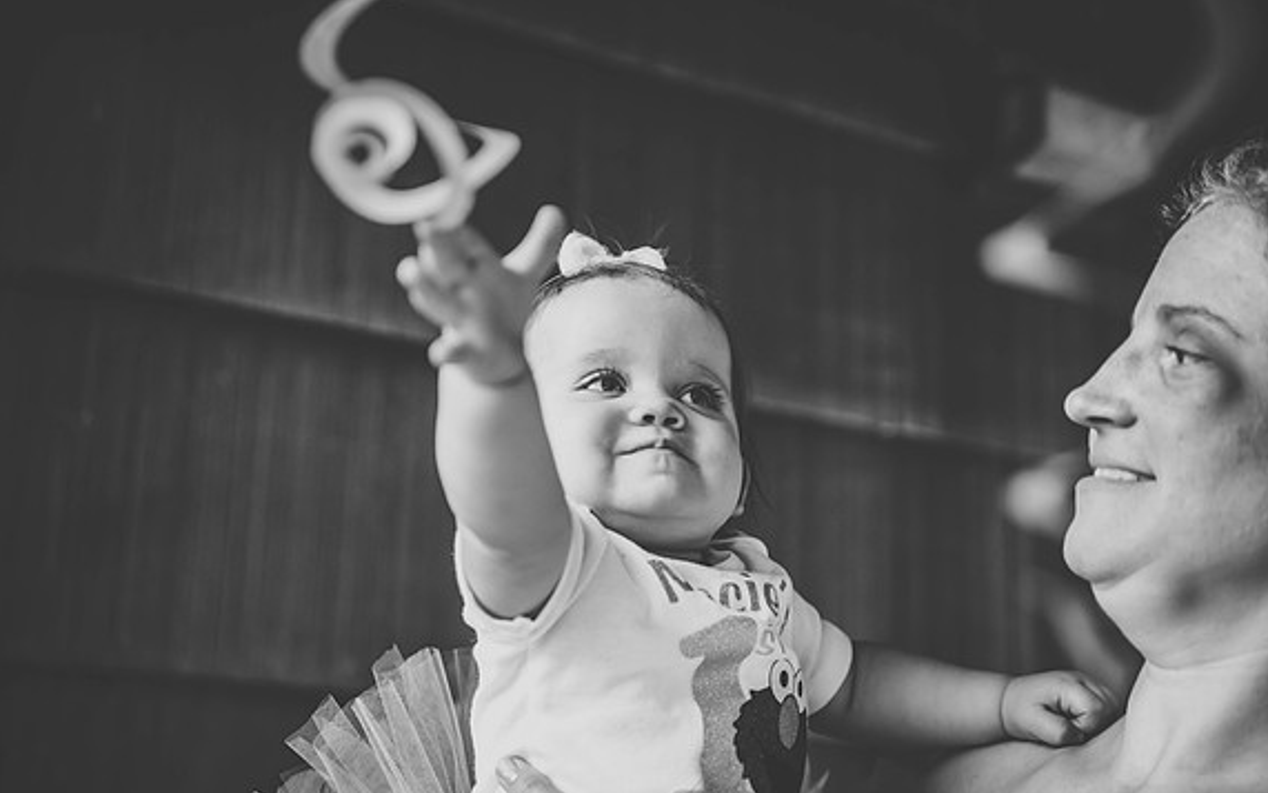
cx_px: 640
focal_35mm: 57
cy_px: 423
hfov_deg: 35.7
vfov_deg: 22.8
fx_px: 1970
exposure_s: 1/640
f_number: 2.8
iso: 1250
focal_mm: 55
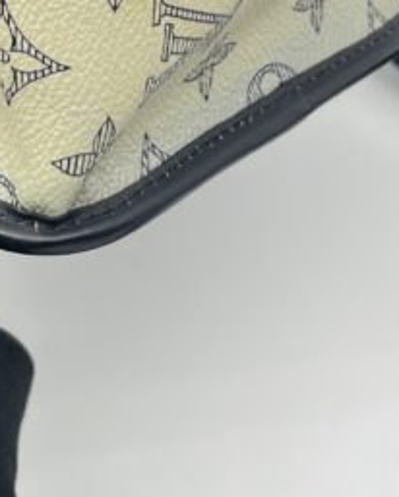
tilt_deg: -43.2
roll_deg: +12.2
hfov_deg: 15.1
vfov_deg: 18.2
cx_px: 70
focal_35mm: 101
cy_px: -62
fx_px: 1489
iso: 40
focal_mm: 5.7
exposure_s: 1/100
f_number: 1.5
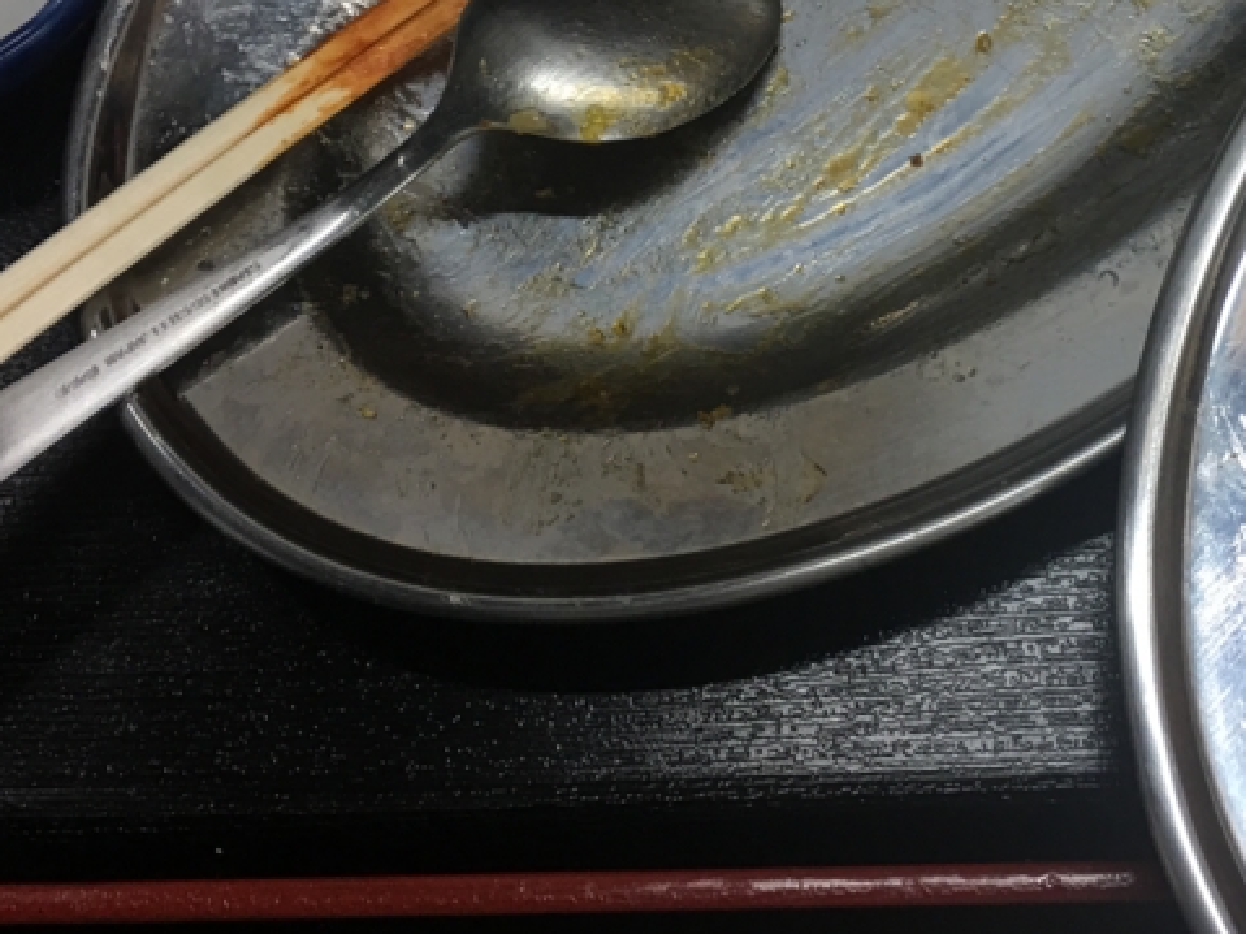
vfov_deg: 22.9
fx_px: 2231
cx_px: 1027
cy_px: 62
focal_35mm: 62
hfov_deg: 30.3
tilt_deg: -61.4
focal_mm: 4.15
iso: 25
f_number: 2.2
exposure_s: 1/15
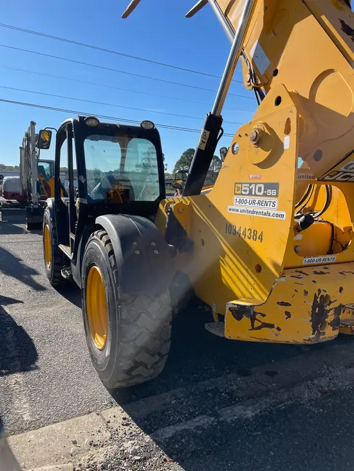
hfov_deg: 53.1
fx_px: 354
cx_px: 177
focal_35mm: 26
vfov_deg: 67.3
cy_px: 236
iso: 32
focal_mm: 4.2
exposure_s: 1/2882
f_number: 1.6
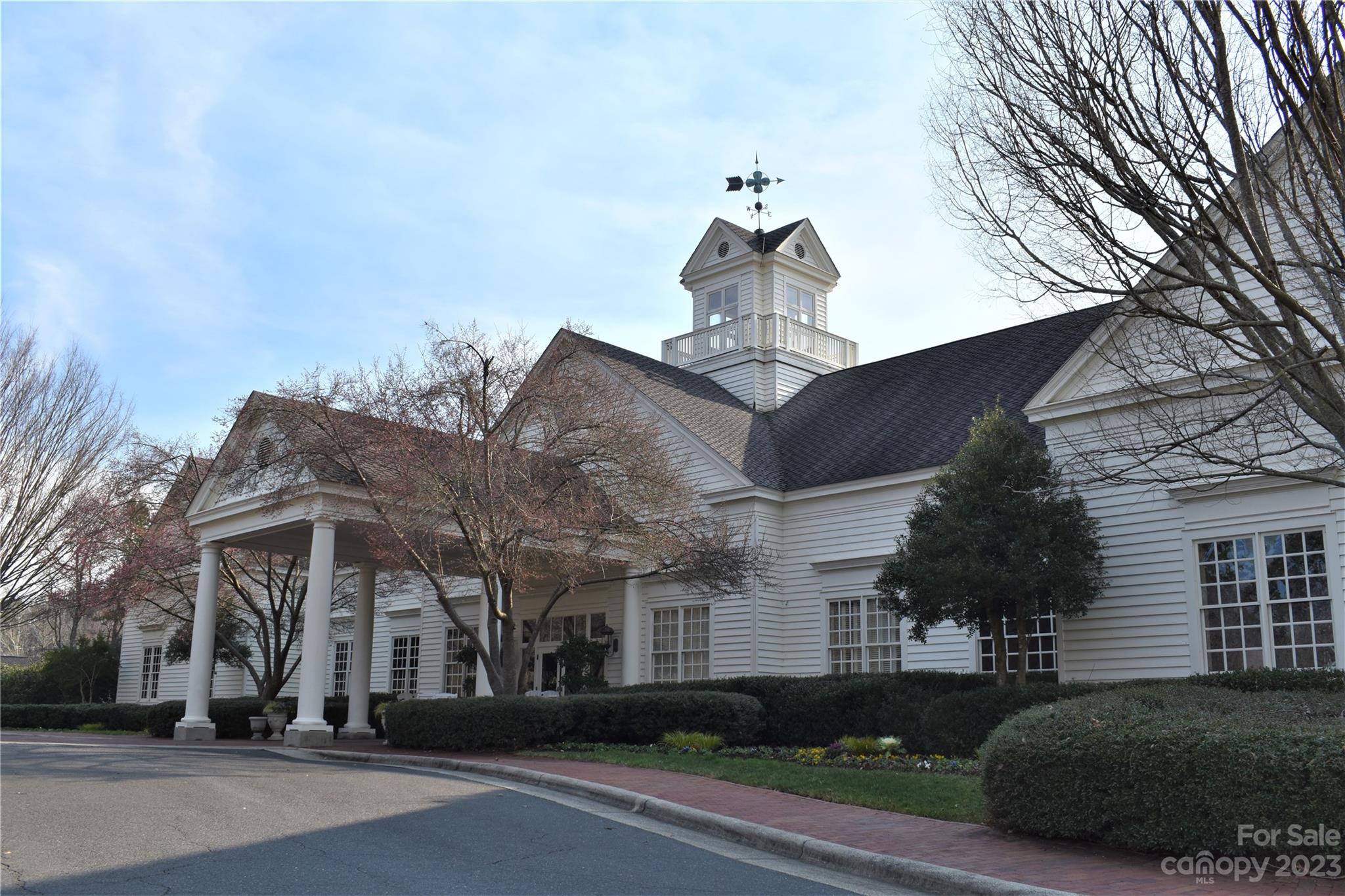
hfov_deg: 57.2
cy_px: 448
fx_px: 1233
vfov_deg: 40.0
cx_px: 672
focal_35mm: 33
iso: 100
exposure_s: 1/200
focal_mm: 22
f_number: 10
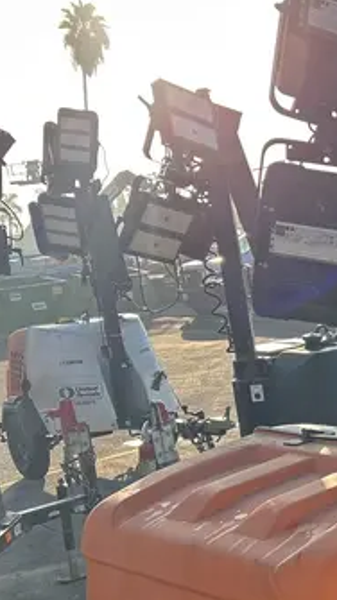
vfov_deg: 32.8
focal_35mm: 62
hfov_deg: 18.1
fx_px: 987
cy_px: 492
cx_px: 432
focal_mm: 5.7
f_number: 1.5
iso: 50
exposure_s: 1/1511
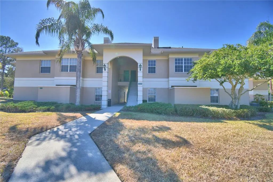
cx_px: 136
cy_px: 91
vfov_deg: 77.3
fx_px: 114
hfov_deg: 100.4
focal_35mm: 15
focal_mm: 10
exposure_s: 1/800
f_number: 4.5
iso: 100
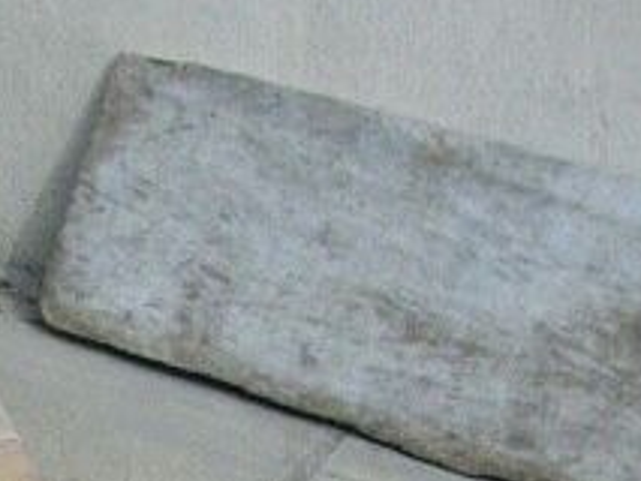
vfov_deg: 7.3
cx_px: -632
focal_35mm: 192
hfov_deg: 9.6
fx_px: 3557
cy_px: 1079
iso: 80
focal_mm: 5.7
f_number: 8.8
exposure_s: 1/160
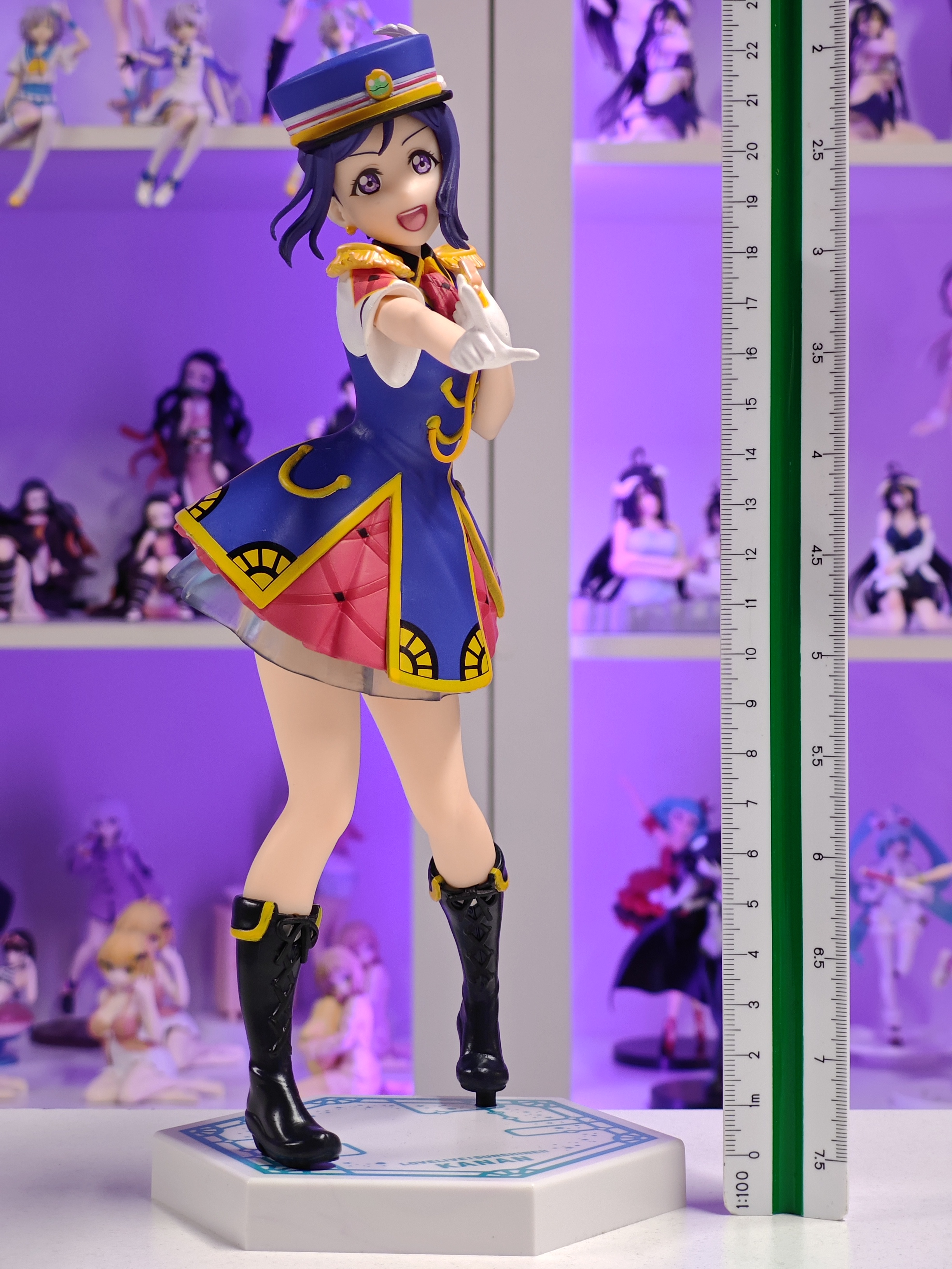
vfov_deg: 24.4
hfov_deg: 18.4
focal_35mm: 80
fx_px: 2934
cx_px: 476
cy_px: 634
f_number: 2.4
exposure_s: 1/15.6
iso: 400
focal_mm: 7.48
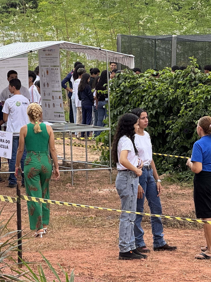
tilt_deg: -4.3
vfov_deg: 8.6
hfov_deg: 6.4
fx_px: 1878
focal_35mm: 231
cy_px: 122
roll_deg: +1.9
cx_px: -23
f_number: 2.8
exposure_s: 1/363
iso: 50
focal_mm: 15.66
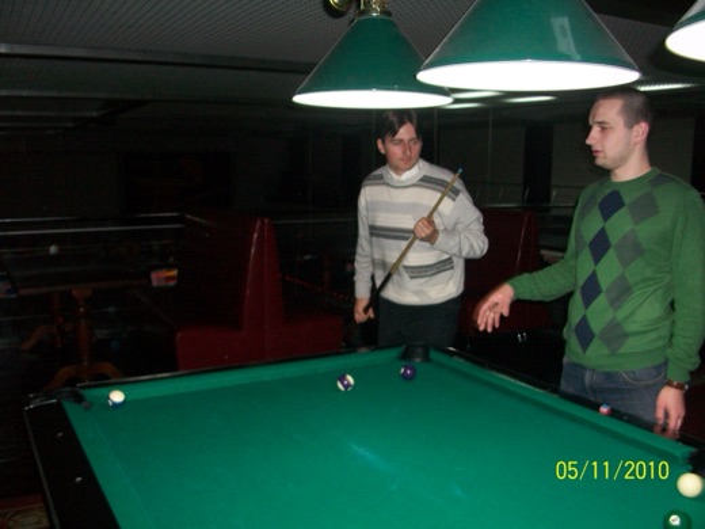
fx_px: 692
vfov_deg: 41.8
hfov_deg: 54.0
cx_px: 352
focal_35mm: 34
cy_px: 264
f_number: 2.8
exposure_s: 1/60
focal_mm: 5.7
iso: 160
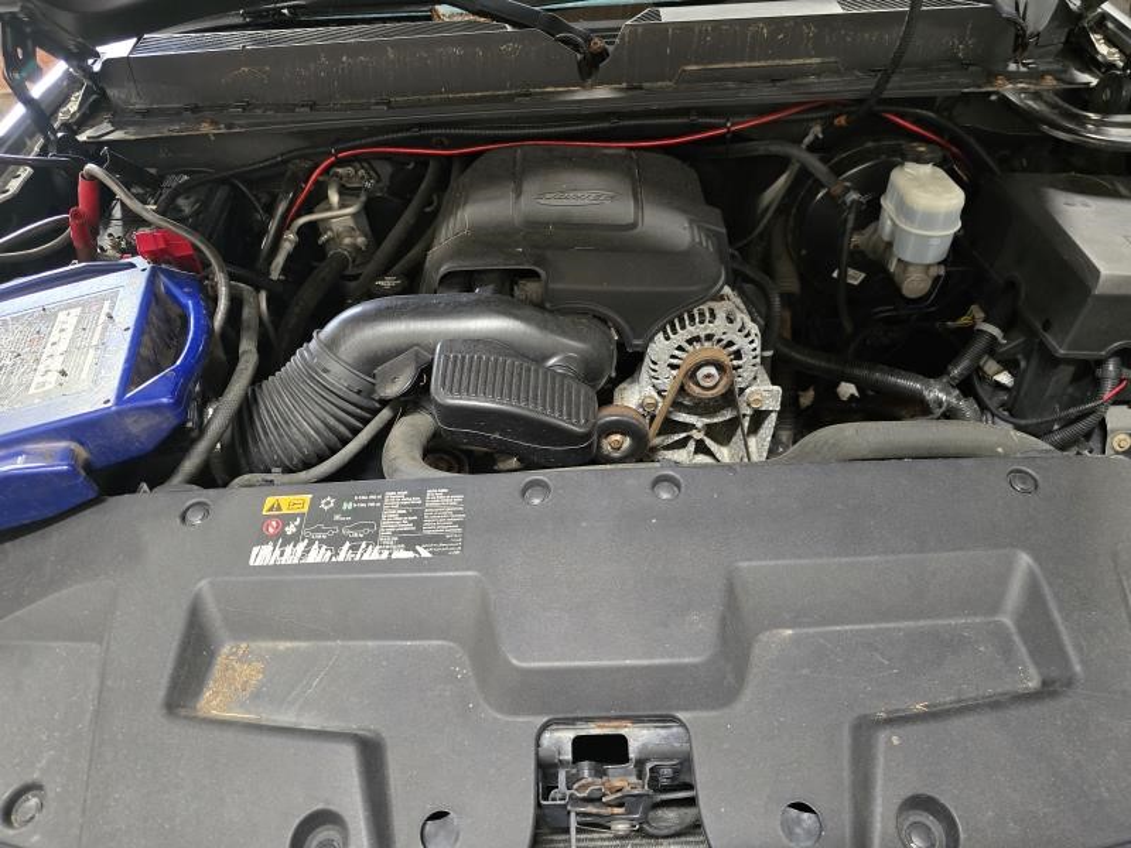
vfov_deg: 58.9
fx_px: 751
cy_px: 424
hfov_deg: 73.9
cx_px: 566
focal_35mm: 23
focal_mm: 6.3
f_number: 1.7
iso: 800
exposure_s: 1/60
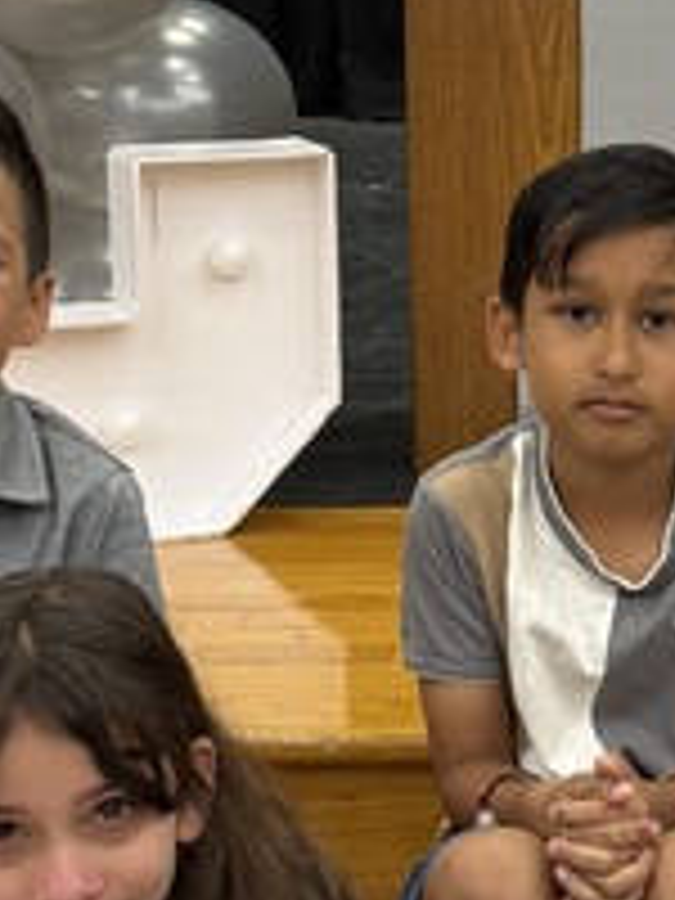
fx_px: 3198
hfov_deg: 11.8
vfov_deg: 16.0
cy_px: 405
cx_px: 788
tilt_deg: -10.4
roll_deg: -0.3
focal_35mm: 123
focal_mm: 6.76
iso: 125
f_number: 1.78
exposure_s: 1/60
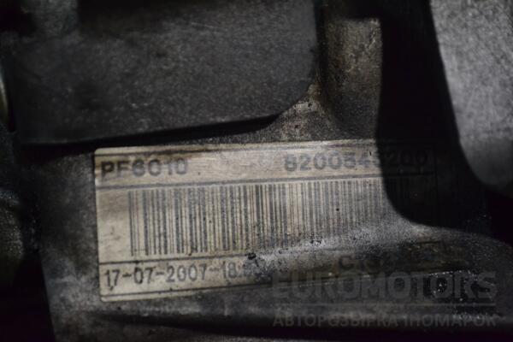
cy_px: 171
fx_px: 962
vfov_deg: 20.2
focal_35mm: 68
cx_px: 256
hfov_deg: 29.9
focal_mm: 45
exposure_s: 1/160
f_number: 6.3
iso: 3200
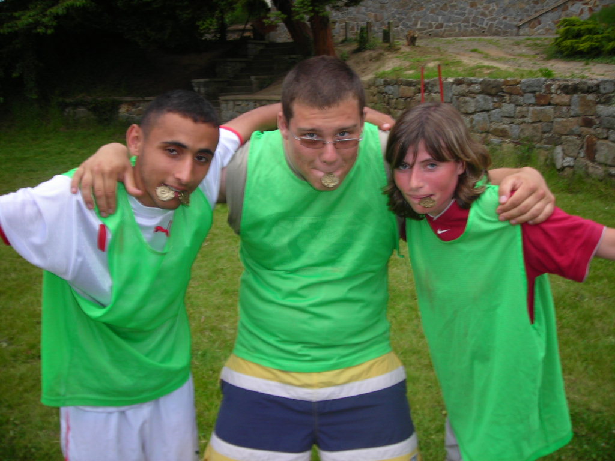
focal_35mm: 38
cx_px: 308
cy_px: 230
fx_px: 675
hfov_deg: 49.0
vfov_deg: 37.7
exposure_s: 1/30
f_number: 3.2
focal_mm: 6.3
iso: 50
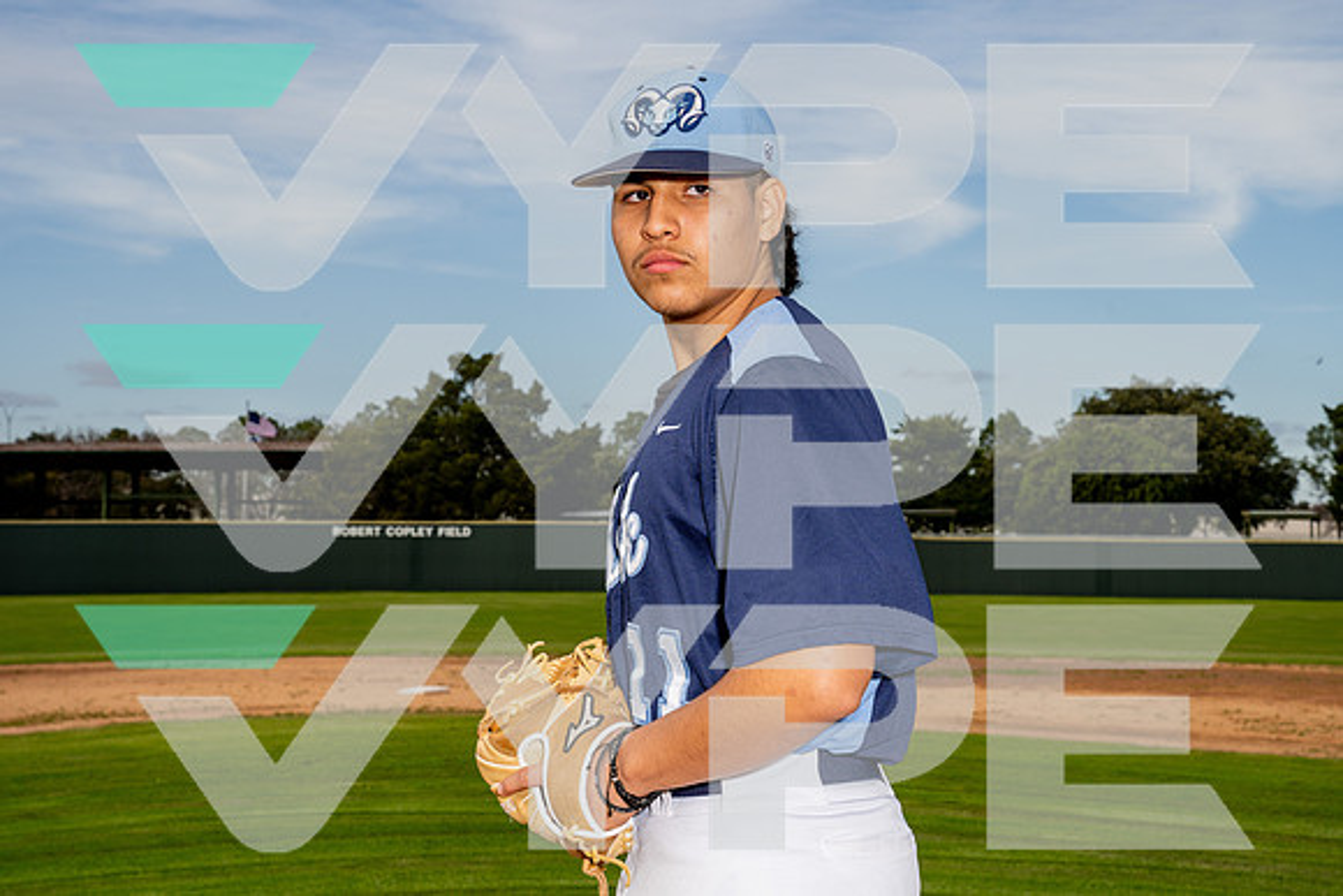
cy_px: 448
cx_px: 672
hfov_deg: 35.0
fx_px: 2127
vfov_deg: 23.8
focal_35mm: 57
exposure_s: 1/250
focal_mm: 57
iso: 160
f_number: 11
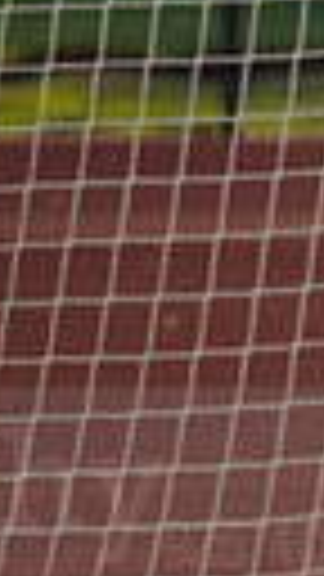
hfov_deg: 1.4
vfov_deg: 2.5
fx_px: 13410
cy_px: 450
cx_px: -425
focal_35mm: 878
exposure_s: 1/200
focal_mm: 185
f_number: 8
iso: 100
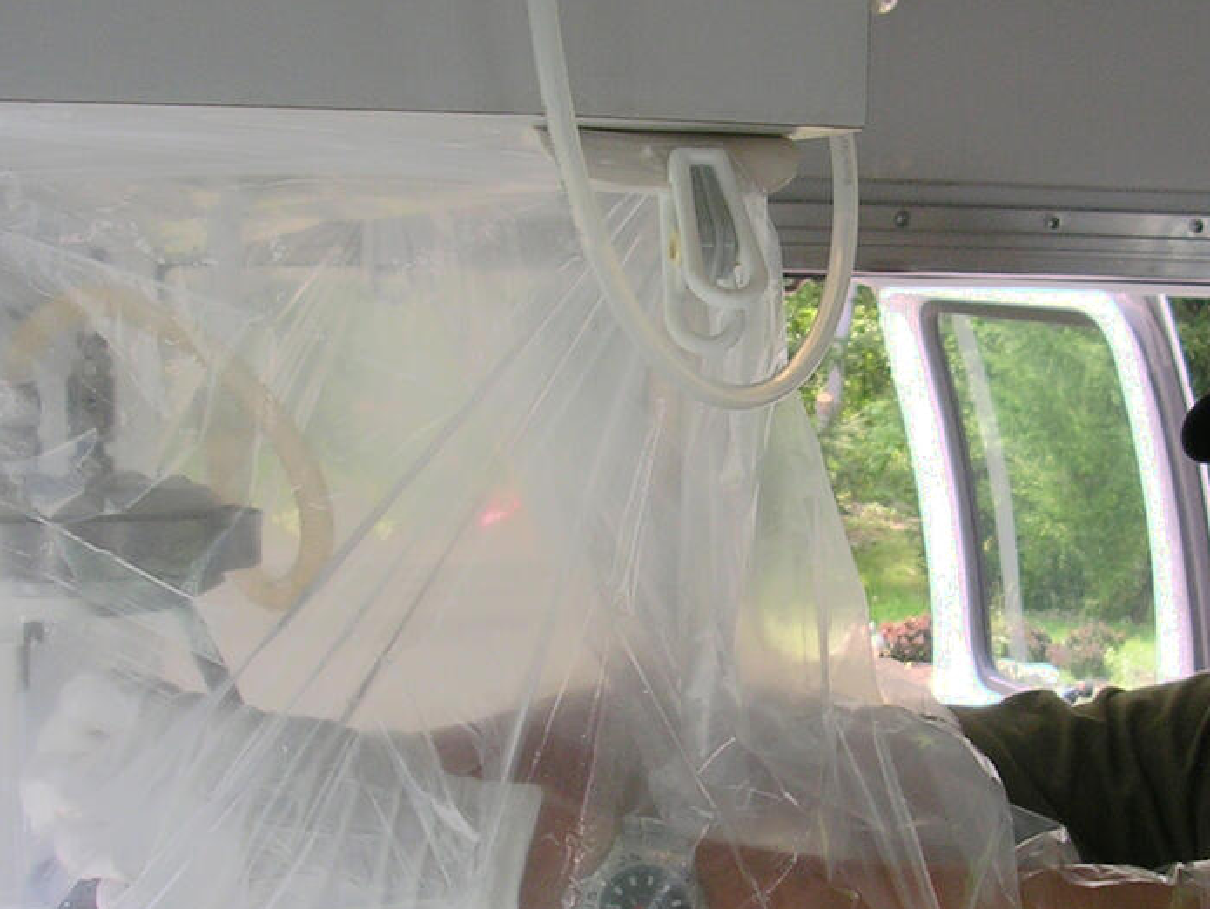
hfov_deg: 26.7
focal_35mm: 73
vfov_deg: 20.1
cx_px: 660
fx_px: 2553
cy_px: 604
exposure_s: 1/142
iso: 50
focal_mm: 5.8
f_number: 2.8
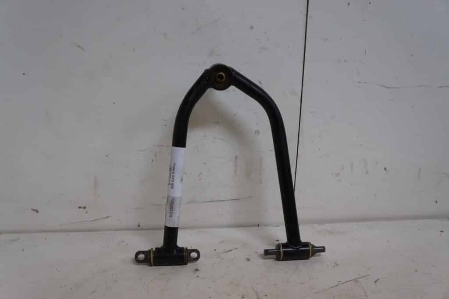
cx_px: 224
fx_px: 374
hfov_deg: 61.9
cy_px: 150
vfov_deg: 43.6
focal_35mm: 30
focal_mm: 20
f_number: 5
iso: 1000
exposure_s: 1/60
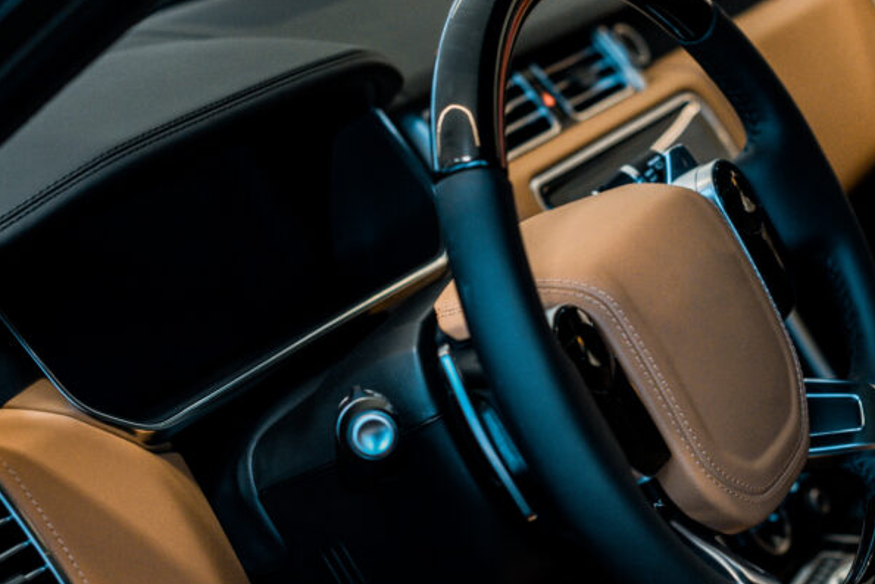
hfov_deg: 23.3
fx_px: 2091
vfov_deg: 15.9
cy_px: 366
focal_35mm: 86
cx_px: 691
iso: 640
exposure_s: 1/160
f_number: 3.2
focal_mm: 50
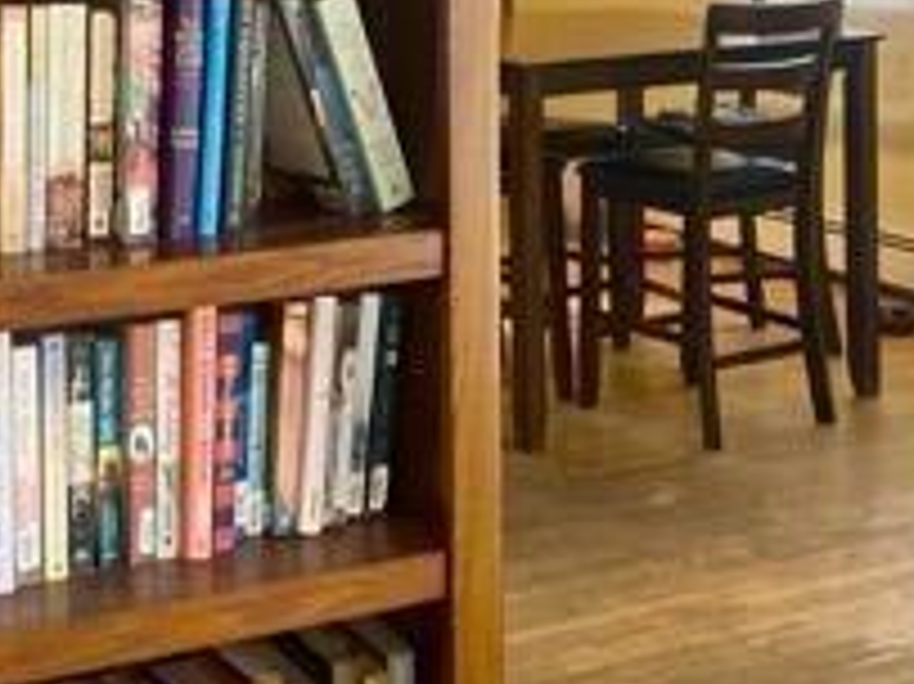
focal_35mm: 82
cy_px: 54
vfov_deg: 17.7
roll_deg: -0.6
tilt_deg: -0.2
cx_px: 315
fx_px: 2164
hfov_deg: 23.8
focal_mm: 4.25
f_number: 1.8
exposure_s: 1/60
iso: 80
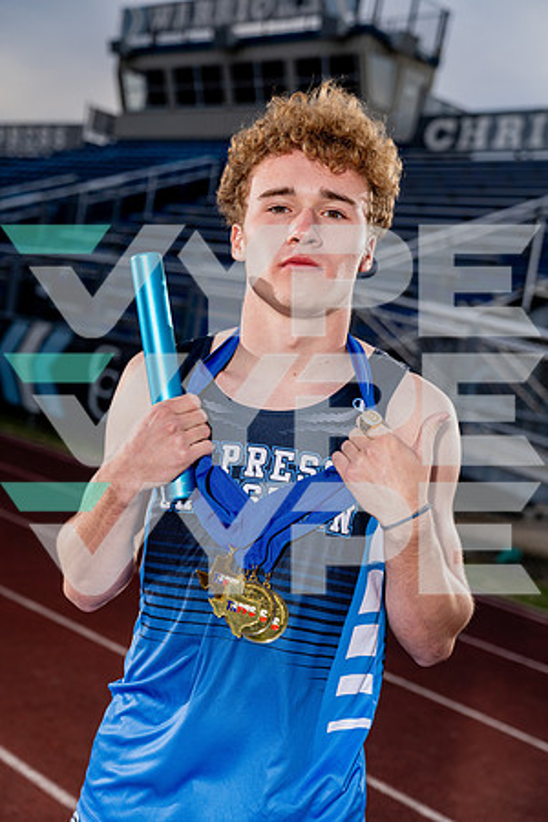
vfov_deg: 38.9
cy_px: 411
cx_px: 274
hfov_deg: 26.5
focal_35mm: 51
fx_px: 1164
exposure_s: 1/250
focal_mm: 51
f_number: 4
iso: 100
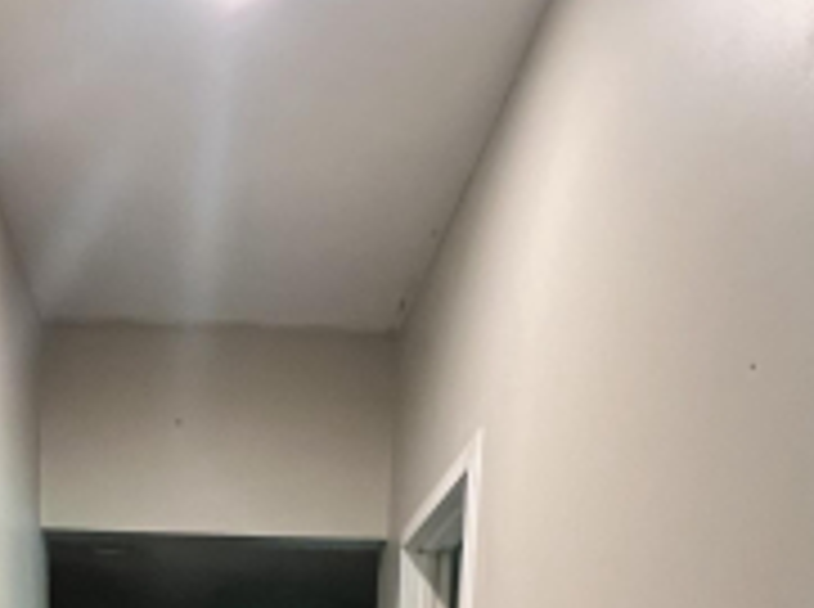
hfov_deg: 38.6
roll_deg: -1.9
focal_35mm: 48
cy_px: 923
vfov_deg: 23.7
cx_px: 196
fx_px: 1126
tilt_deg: -6.7
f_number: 1.8
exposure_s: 1/60
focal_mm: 1.57
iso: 500
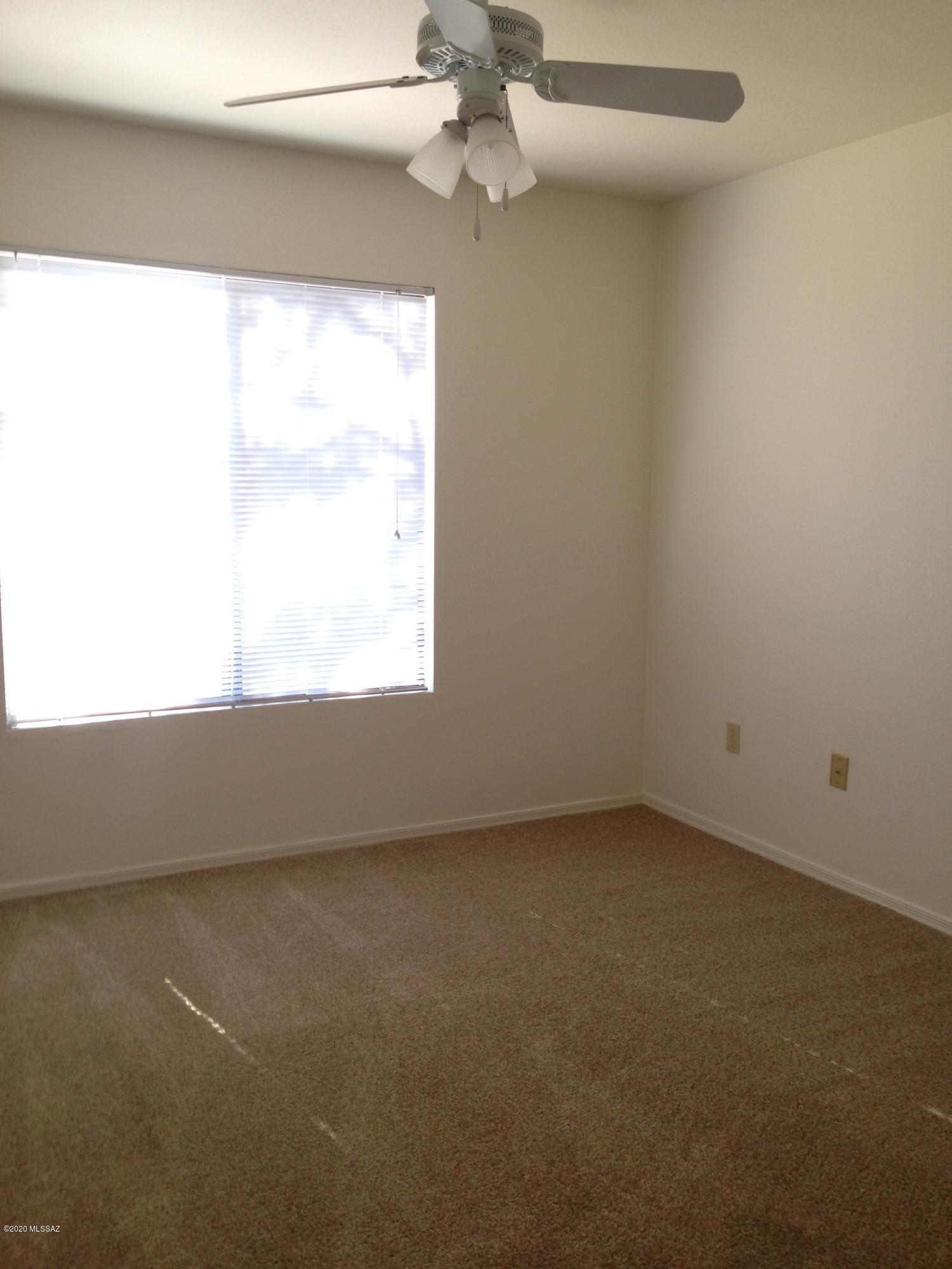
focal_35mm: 33
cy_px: 634
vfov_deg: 55.4
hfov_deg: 42.9
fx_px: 1210
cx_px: 476
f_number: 2.4
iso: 50
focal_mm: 4.12
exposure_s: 1/20
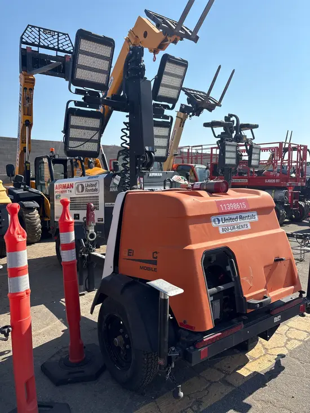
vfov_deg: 67.3
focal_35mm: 26
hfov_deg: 53.1
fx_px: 310
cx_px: 155
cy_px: 206
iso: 50
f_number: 1.6
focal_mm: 5.96
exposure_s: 1/3623
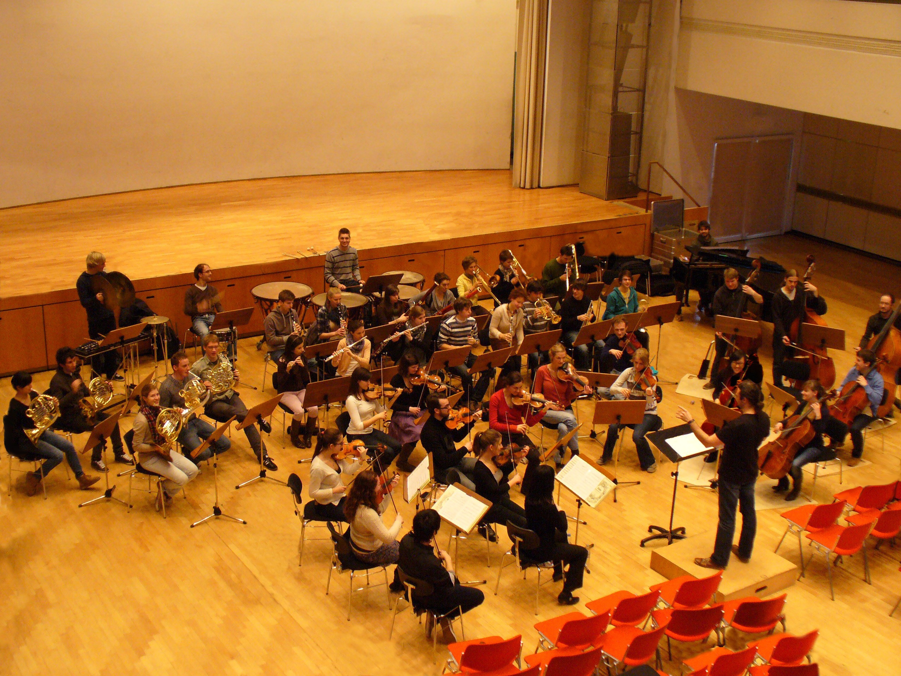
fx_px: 1093
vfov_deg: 34.3
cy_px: 338
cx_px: 450
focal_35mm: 42
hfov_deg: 44.8
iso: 200
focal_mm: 7
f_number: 2.9
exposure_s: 1/13
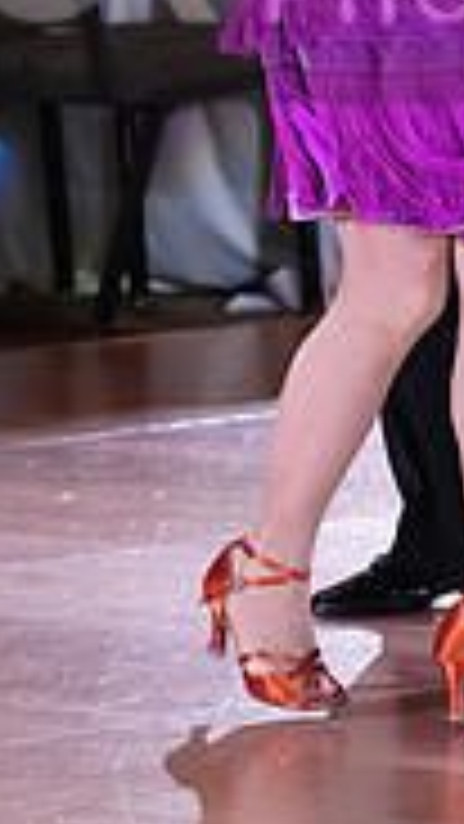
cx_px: 538
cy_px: -45
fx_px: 7171
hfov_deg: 3.7
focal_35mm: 328
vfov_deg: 6.6
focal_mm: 99
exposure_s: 1/250
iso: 3200
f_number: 5
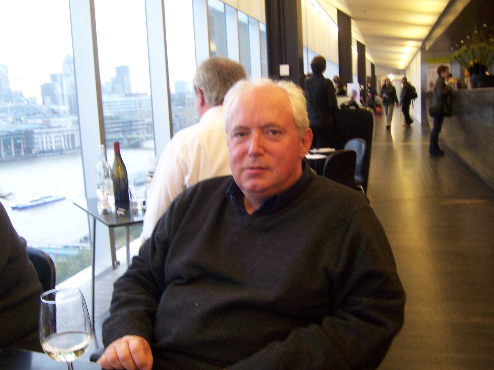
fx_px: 514
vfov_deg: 39.7
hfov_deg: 51.4
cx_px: 247
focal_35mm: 36
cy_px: 185
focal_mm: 6.2
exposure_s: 1/15
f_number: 2.8
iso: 160
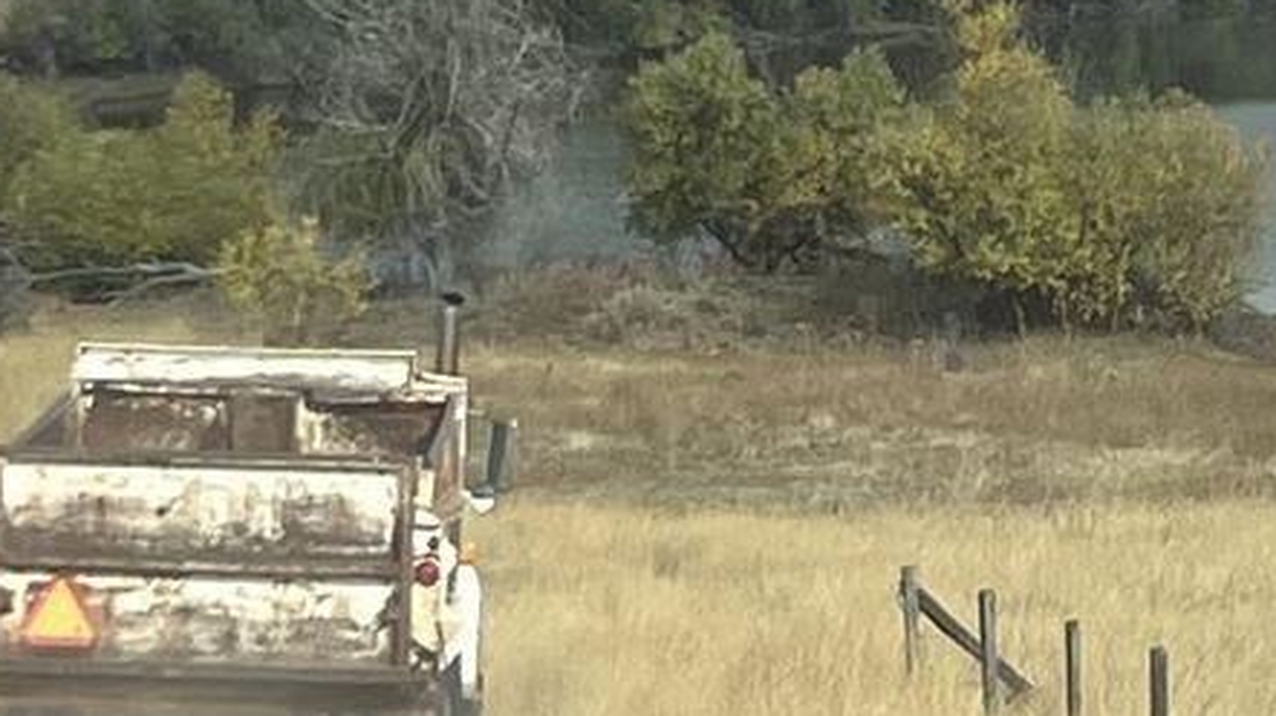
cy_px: 150
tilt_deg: -9.6
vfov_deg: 6.1
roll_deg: +2.6
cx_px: 655
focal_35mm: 197
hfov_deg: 10.9
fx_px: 6661
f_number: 1.5
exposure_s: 1/5882
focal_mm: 5.7
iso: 50
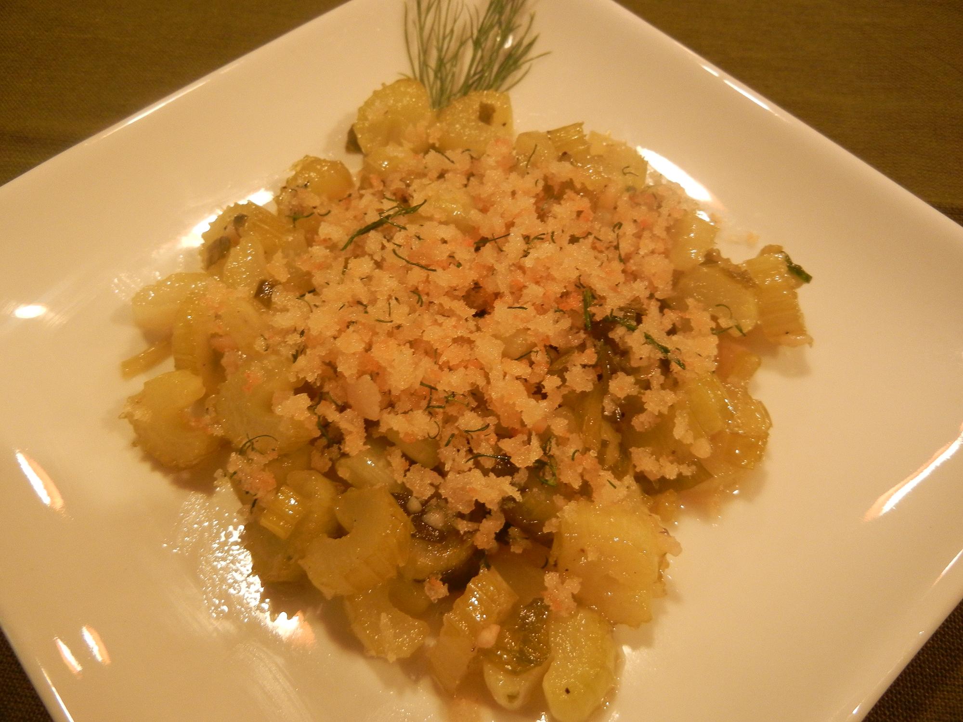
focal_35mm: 30
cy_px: 361
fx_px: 835
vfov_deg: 46.8
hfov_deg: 60.0
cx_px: 482
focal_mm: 5.4
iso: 400
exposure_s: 1/10.2
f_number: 3.5
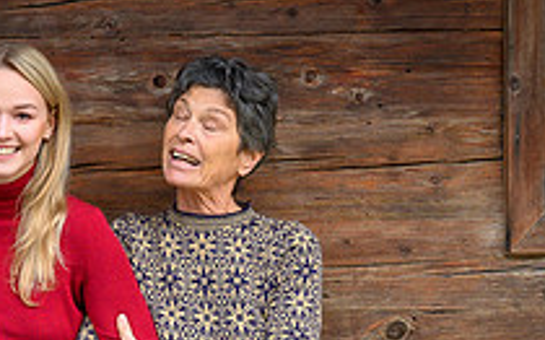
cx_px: 53
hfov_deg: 13.4
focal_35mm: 155
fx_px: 2301
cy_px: 388
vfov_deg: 8.4
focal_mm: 51
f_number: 5
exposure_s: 1/100
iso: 640
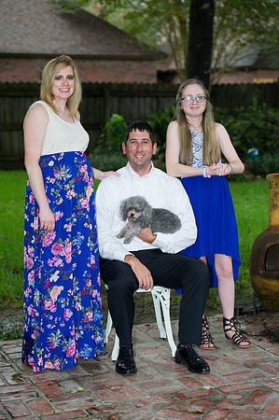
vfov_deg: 28.9
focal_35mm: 70
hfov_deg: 19.4
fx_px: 816
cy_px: 210
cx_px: 140
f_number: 3.5
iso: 640
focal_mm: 70
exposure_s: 1/250
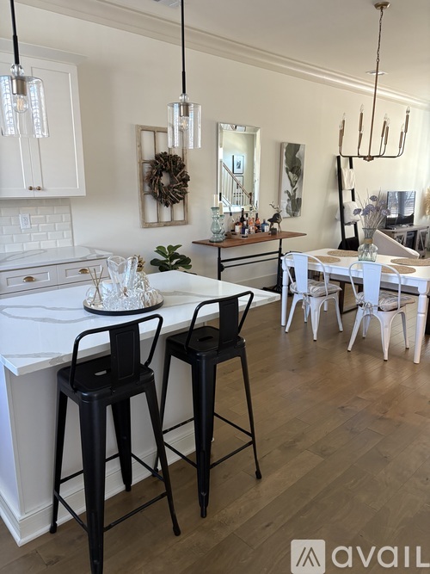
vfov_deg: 67.3
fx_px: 431
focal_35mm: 26
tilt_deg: -10.6
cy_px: 287
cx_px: 215
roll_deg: -0.7
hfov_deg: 53.0
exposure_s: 1/60
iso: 250
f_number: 1.6
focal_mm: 5.96
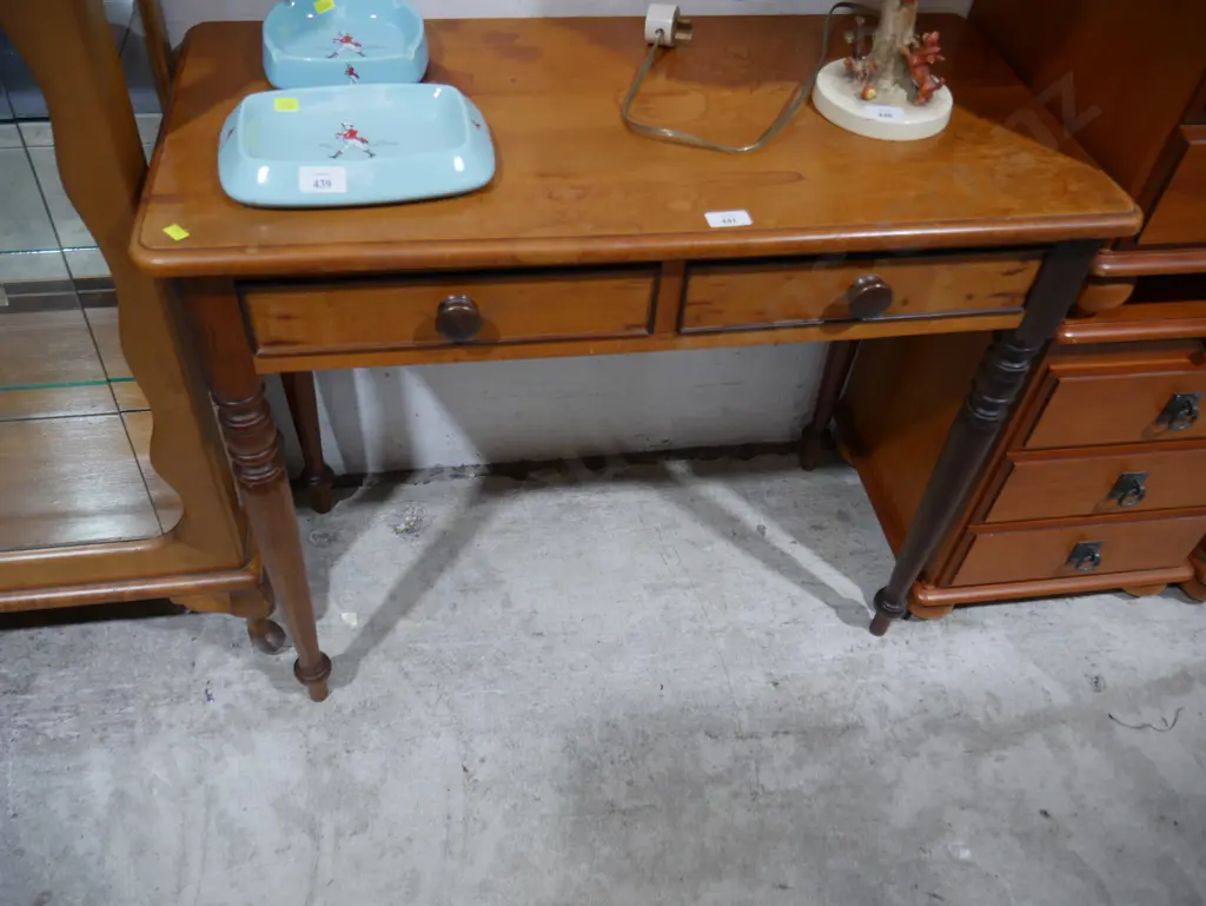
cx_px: 603
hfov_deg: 63.4
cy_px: 453
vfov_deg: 49.8
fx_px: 976
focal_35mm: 28
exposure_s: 1/60
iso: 320
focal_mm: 14
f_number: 3.5
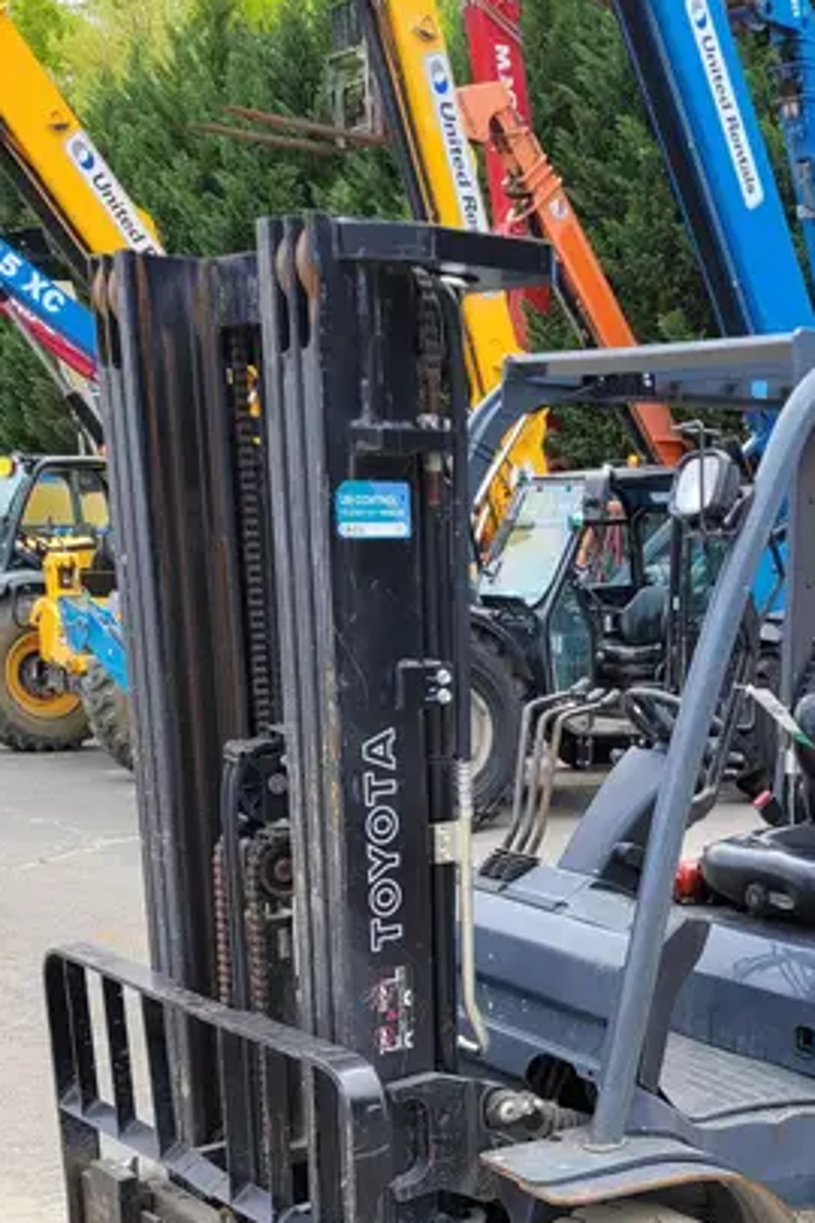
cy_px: 1019
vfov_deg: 38.5
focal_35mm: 49
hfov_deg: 27.2
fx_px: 1664
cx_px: 583
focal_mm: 5.4
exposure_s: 1/681
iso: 40
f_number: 1.8
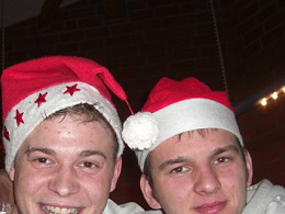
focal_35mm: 69
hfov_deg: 28.0
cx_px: 101
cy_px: 162
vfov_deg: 21.1
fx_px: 568
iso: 100
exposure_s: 1/60
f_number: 2.8
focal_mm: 7.9
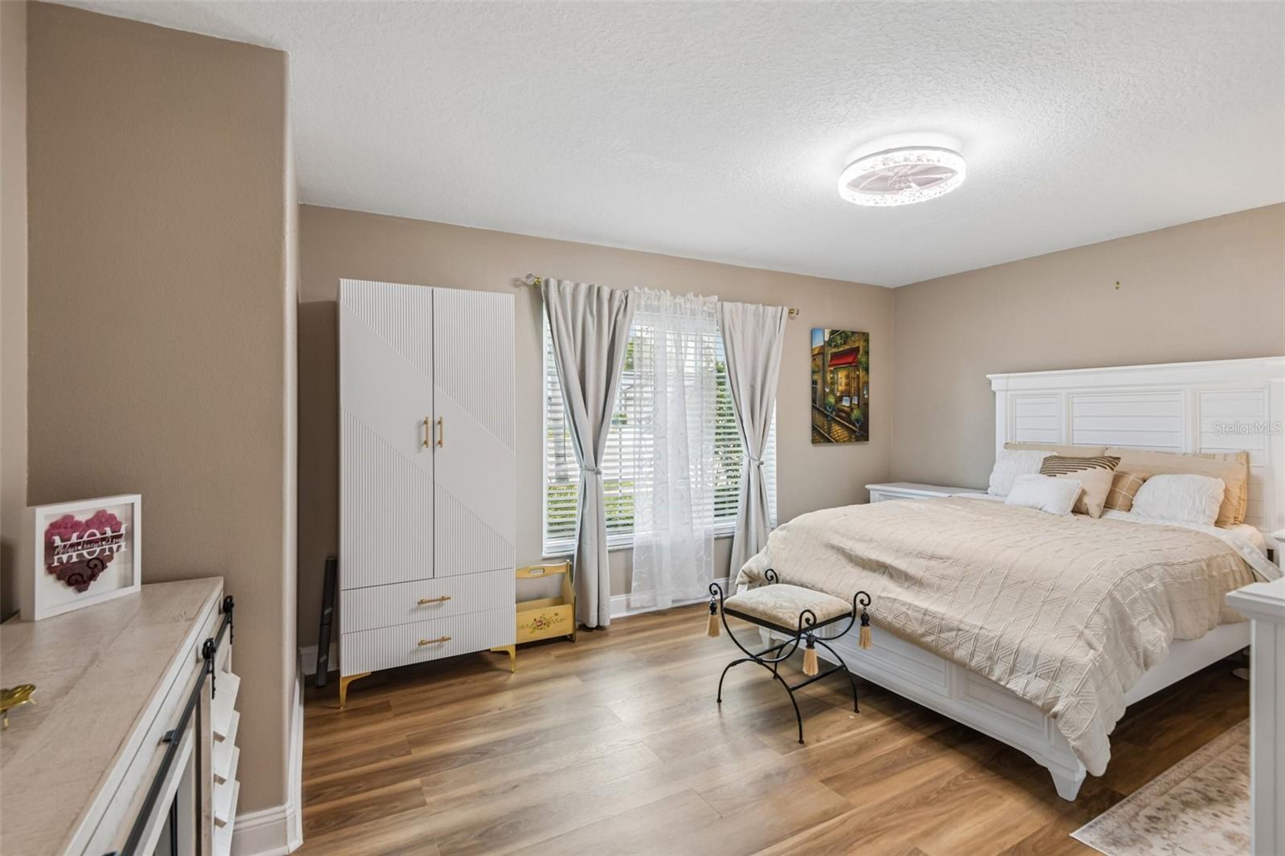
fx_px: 571
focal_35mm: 16
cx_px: 642
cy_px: 428
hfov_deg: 96.7
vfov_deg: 73.7
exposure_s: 1/15
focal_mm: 16
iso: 400
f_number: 8
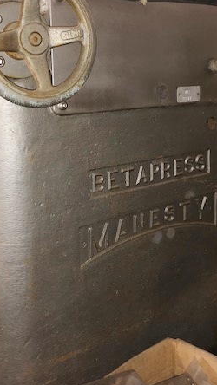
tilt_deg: -8.8
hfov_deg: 27.0
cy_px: 130
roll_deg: +0.6
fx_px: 450
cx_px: 135
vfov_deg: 45.7
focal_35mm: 44
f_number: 1.8
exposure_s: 1/4
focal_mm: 4
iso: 100
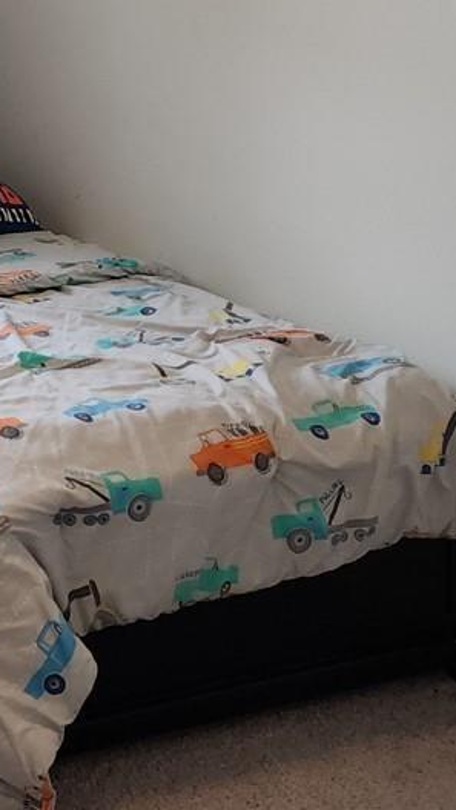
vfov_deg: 27.0
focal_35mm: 76
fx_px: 1634
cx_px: -356
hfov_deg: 14.1
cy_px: 98
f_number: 1.8
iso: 64
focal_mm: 6.4
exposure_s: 1/60
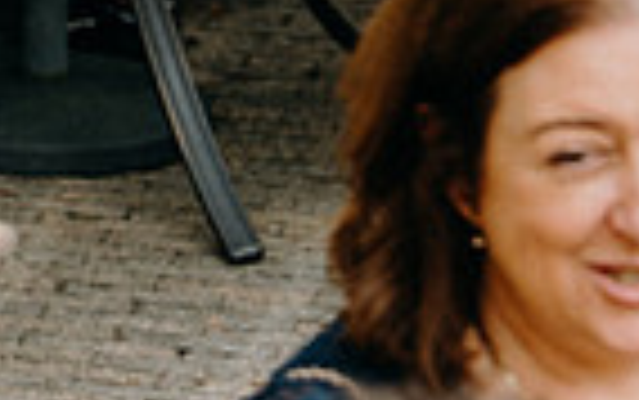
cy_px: -254
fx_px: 7599
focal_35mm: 436
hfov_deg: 4.8
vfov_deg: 3.0
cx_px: -428
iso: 125
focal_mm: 70
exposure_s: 1/200
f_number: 3.5
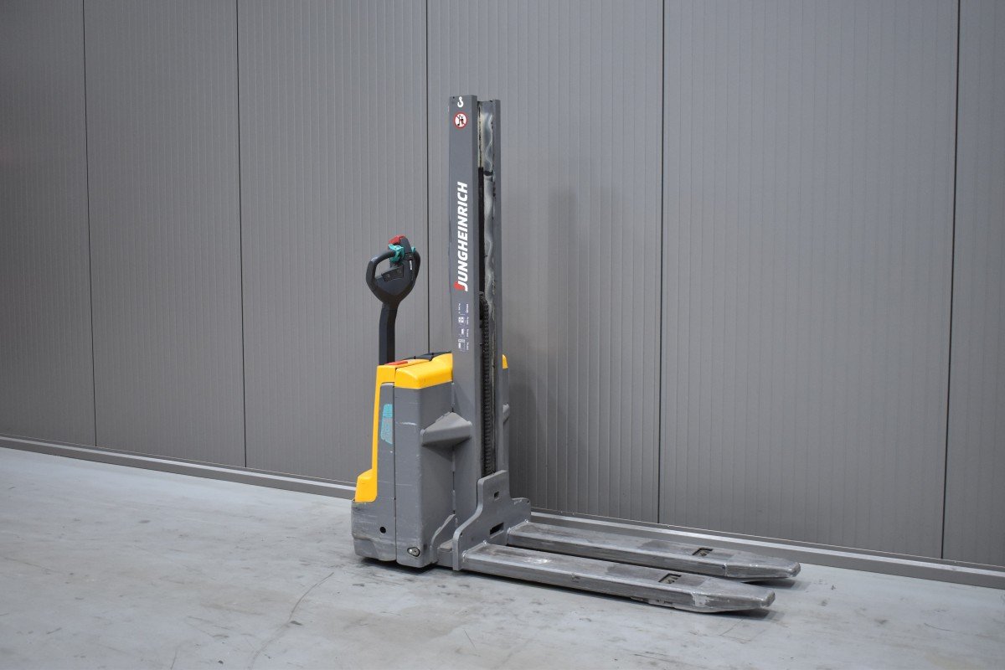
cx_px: 502
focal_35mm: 39
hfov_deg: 49.6
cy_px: 335
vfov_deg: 34.2
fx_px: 1089
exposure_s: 1/60
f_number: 4
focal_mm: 26
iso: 1250
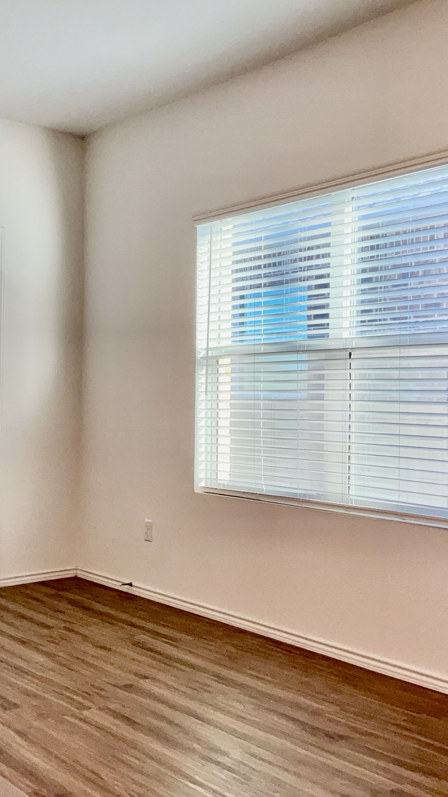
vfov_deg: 50.5
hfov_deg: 29.7
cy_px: 391
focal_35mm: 40
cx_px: 192
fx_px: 845
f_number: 1.8
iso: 40
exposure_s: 1/120
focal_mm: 3
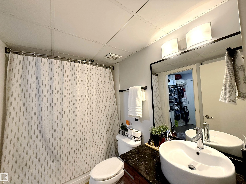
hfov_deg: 102.1
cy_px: 92
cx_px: 123
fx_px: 99
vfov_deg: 85.7
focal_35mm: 14
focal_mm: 2.22
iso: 400
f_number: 2.2
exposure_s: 1/60
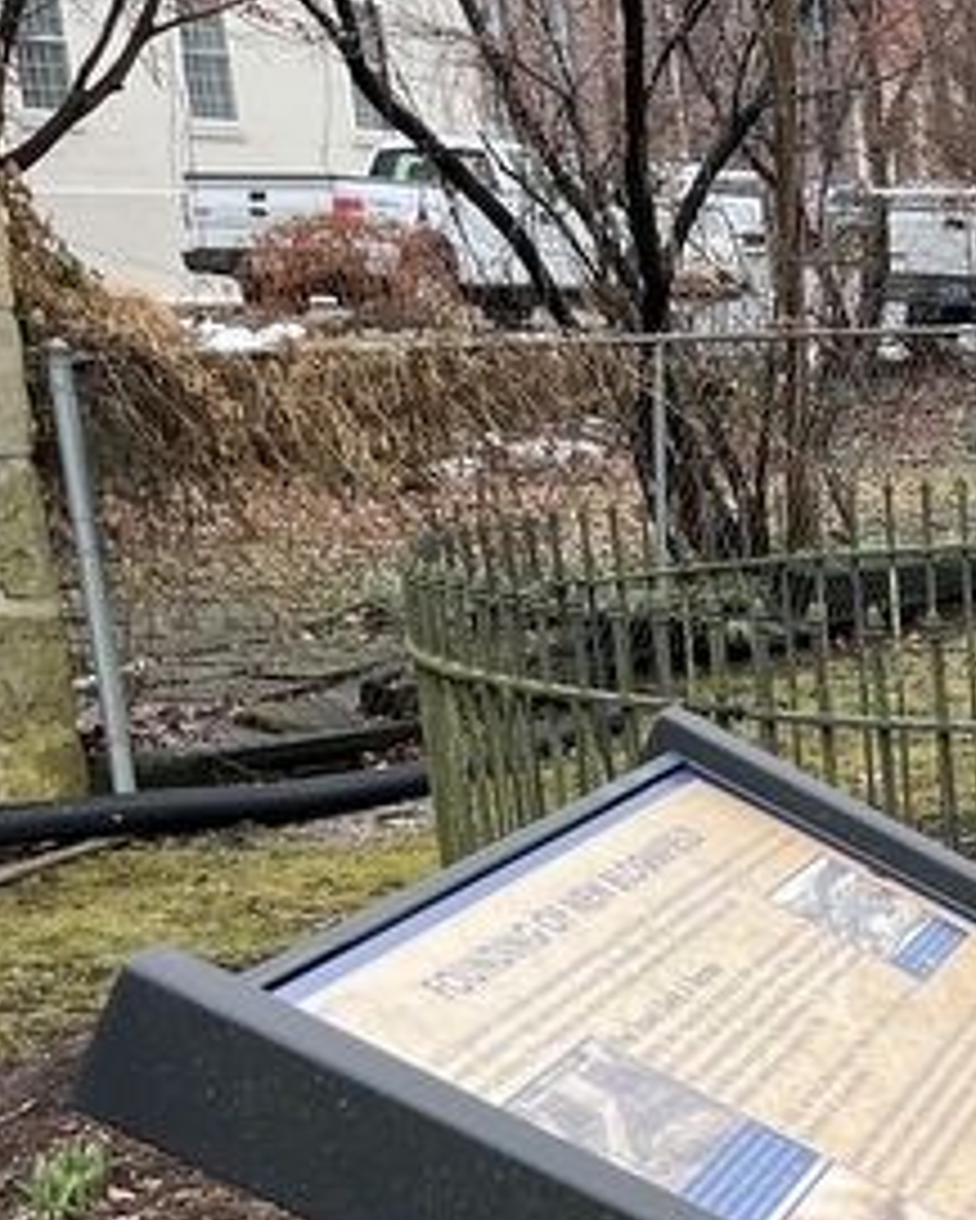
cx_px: 1570
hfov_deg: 17.7
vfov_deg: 24.4
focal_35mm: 75
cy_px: 1166
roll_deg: +1.2
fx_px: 2707
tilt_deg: -16.0
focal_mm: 5.1
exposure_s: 1/255
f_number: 1.6
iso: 40
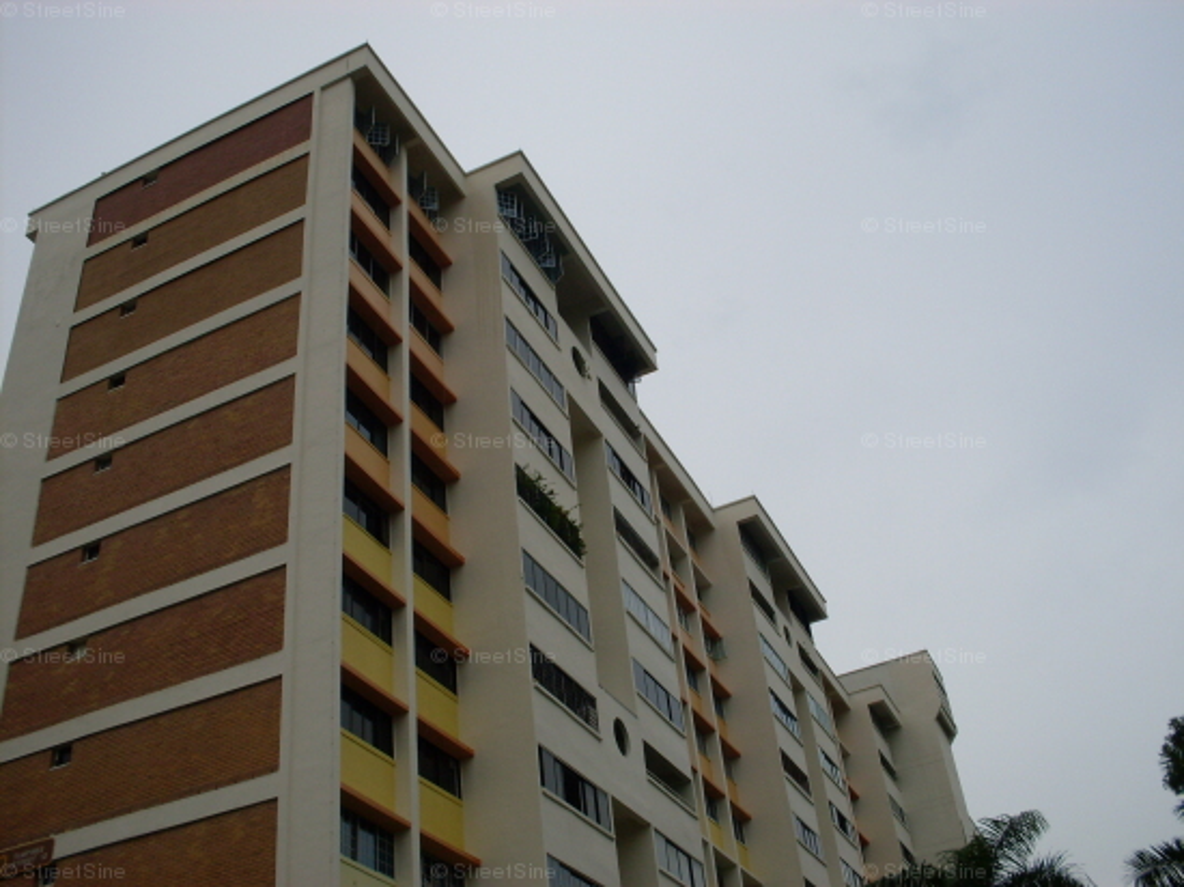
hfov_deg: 49.0
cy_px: 444
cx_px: 592
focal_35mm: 38
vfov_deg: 37.7
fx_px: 1299
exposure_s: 1/90
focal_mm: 6.3
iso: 80
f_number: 8.4
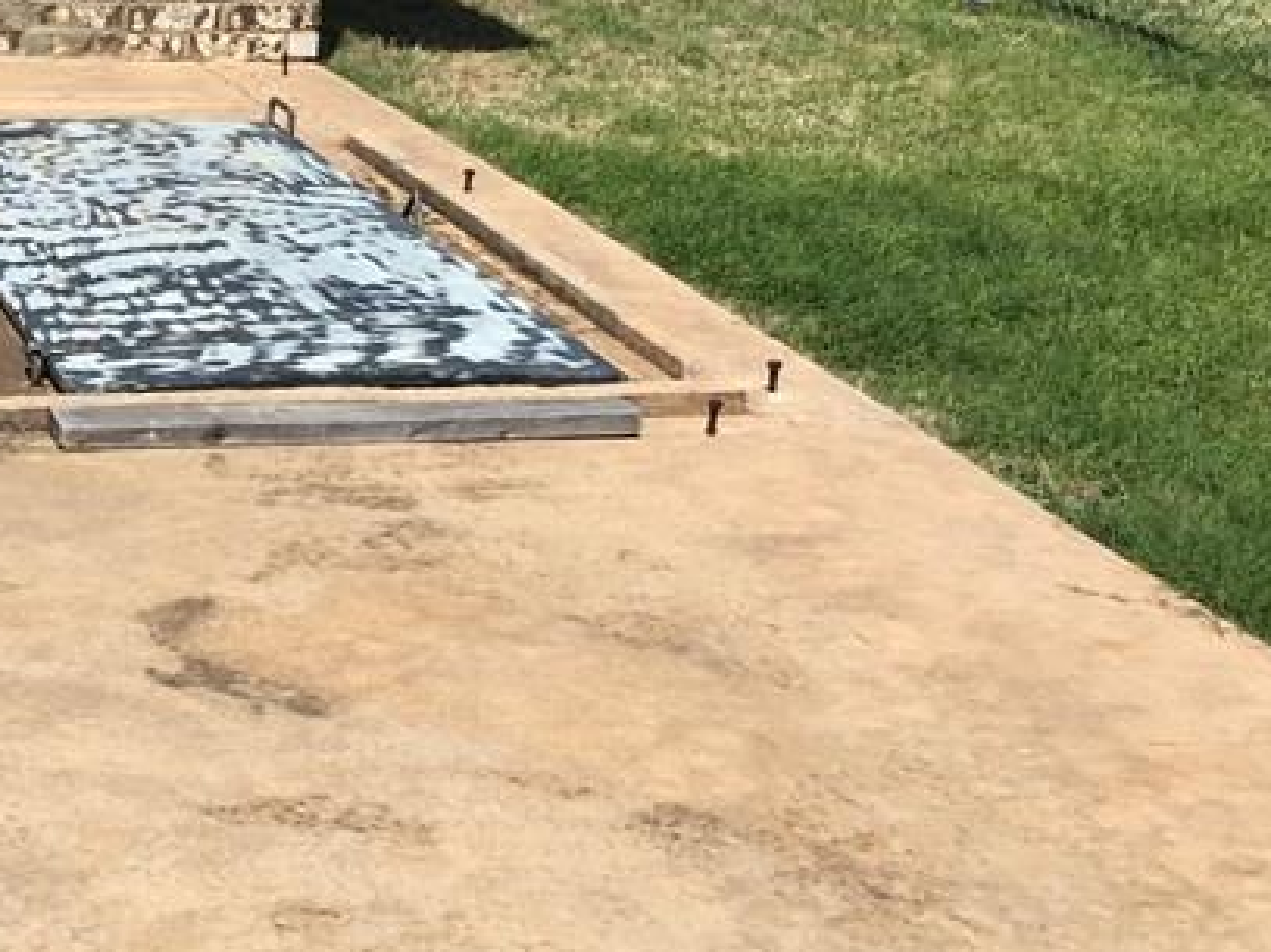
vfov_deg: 20.1
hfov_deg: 24.5
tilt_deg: -17.3
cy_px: 424
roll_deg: -1.9
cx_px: -200
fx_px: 2680
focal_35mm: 73
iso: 25
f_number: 2.2
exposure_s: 1/2564
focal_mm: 4.15
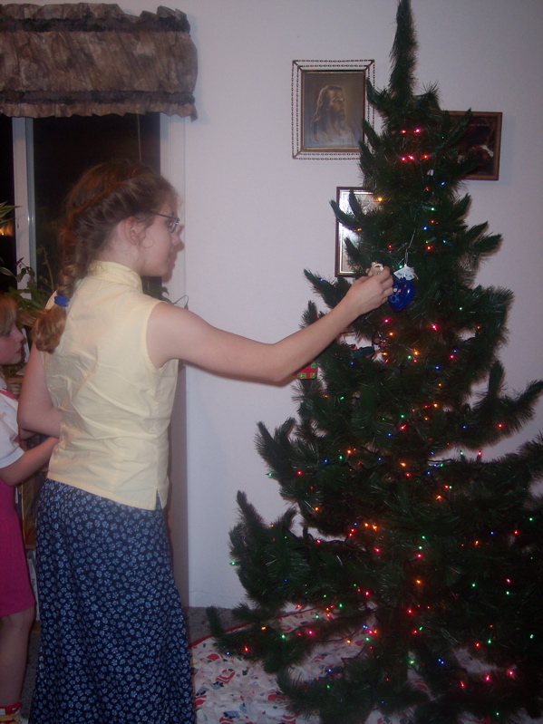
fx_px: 795
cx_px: 272
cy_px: 362
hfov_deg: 37.7
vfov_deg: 49.0
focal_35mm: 38
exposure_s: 1/30
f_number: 2.8
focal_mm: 8
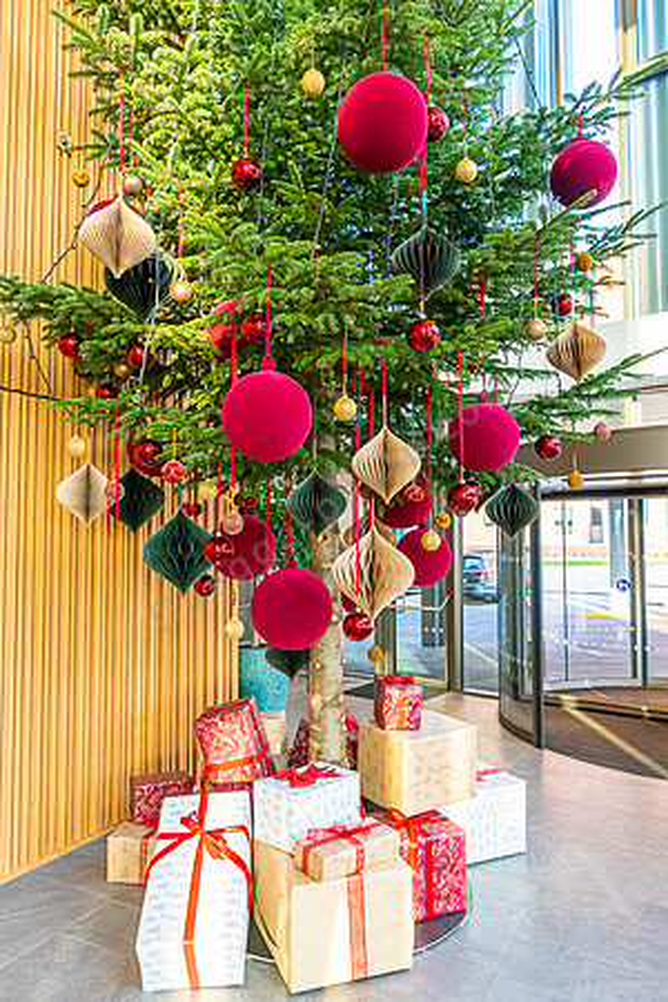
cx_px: 334
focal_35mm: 24
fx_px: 668
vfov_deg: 73.7
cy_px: 501
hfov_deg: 53.1
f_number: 2.8
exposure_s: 1/500
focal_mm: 16
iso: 2500
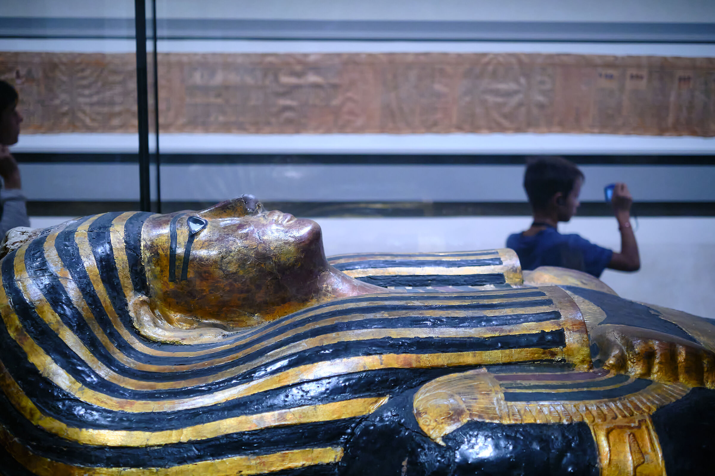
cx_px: 358
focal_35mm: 41
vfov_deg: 32.6
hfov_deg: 47.4
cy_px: 238
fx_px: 814
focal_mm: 27
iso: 4000
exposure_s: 1/125
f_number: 2.8
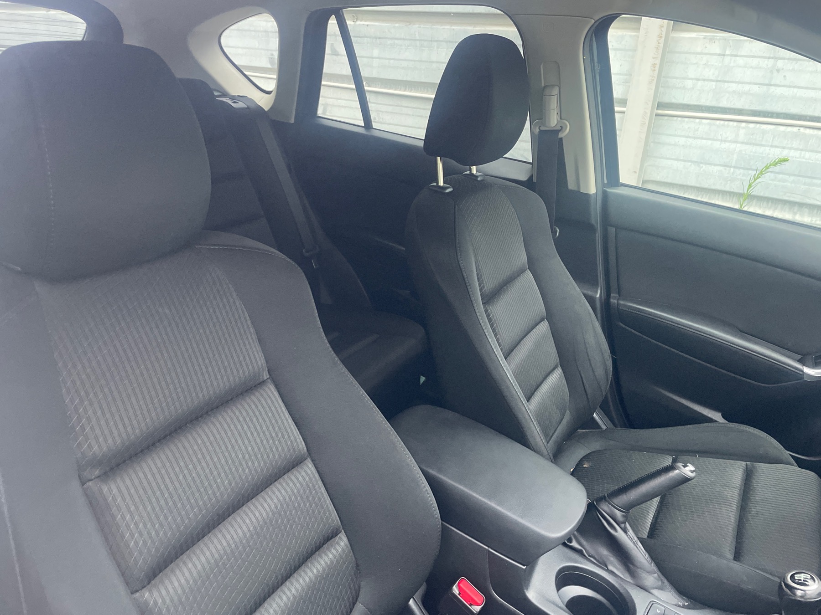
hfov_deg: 67.3
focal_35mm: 26
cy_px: 308
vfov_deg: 53.1
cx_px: 410
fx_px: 617
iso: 500
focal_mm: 4.2
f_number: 1.6
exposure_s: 1/60
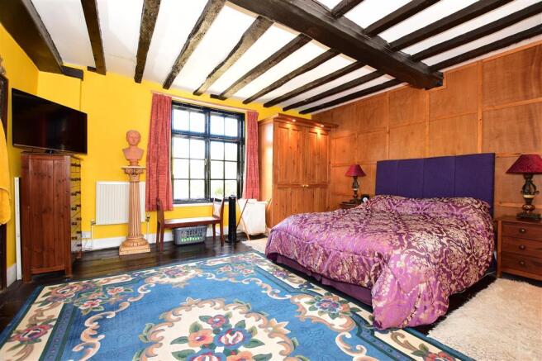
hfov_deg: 100.4
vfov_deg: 77.3
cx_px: 271
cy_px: 180
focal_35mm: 15
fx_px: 226
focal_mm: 10
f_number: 5.6
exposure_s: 1/25
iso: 400
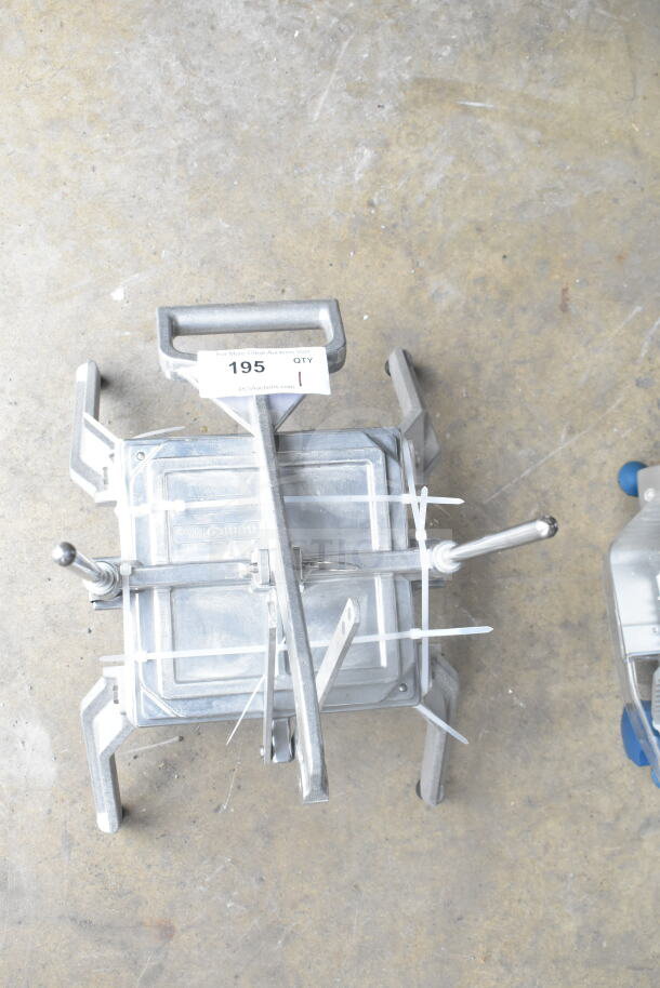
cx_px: 330
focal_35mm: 40
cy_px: 494
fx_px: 1113
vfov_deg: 47.9
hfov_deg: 33.0
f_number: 7.1
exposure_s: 1/200
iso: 1600
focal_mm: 27
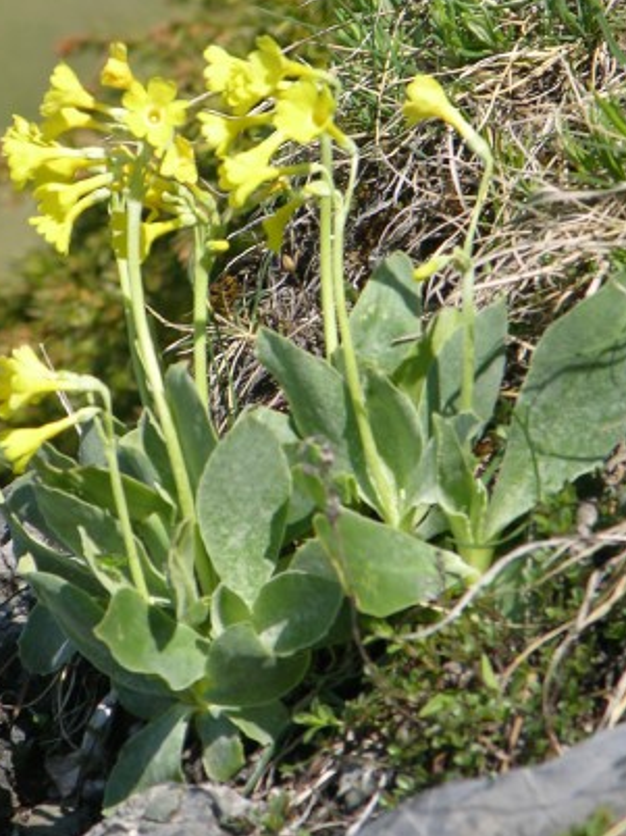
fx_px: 12914
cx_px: 304
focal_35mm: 535
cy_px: 250
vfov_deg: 3.7
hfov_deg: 2.8
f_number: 5.3
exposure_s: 1/277
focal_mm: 71.2
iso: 50
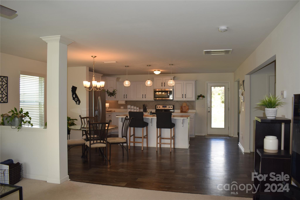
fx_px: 225
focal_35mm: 27
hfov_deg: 67.4
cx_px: 150
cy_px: 100
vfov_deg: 47.9
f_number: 5.6
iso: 450
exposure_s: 1/125
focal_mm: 18
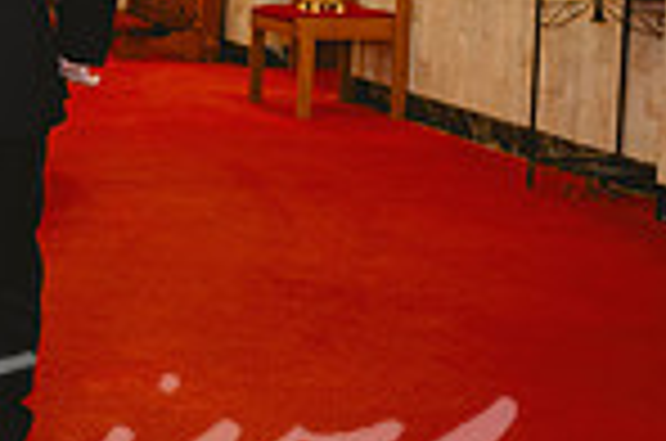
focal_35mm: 108
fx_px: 1994
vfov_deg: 12.4
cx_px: -504
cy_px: -40
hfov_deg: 16.2
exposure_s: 1/125
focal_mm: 27.5
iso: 1000
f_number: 4
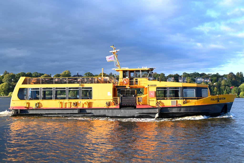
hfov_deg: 48.4
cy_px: 82
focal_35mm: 40
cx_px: 122
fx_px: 271
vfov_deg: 33.5
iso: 100
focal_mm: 40
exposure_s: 1/100
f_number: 5
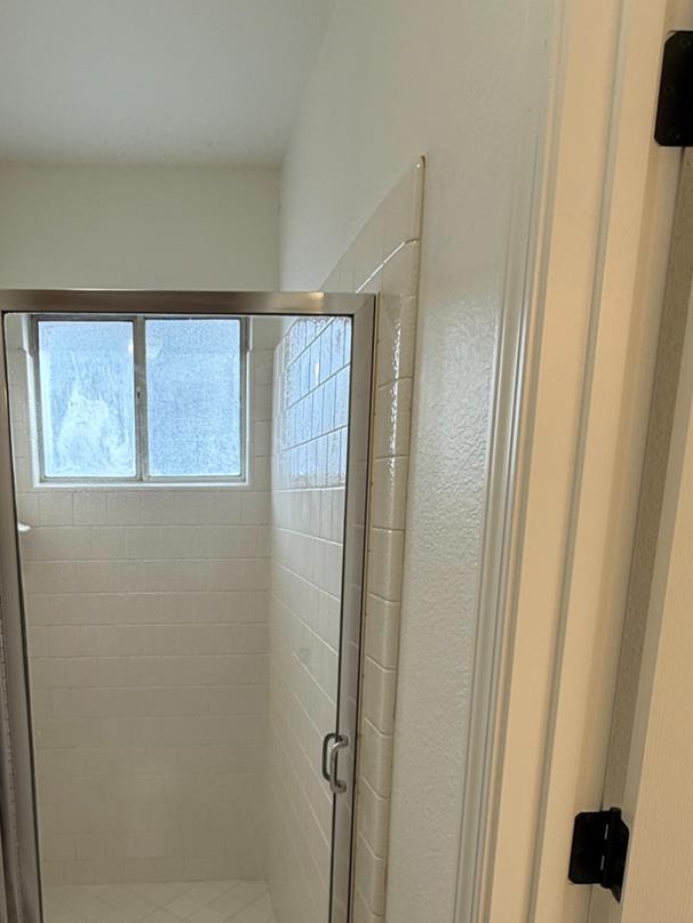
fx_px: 694
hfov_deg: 51.5
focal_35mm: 26
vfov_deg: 64.6
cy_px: 653
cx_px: 203
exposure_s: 1/122
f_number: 2.2
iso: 64
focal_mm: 2.22
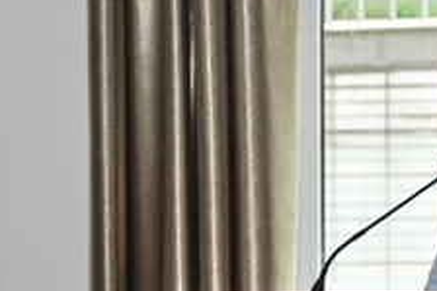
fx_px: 4271
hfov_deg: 5.8
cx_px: 419
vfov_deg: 3.9
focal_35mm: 352
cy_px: 131
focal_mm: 105
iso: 800
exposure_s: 1/60
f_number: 5.6
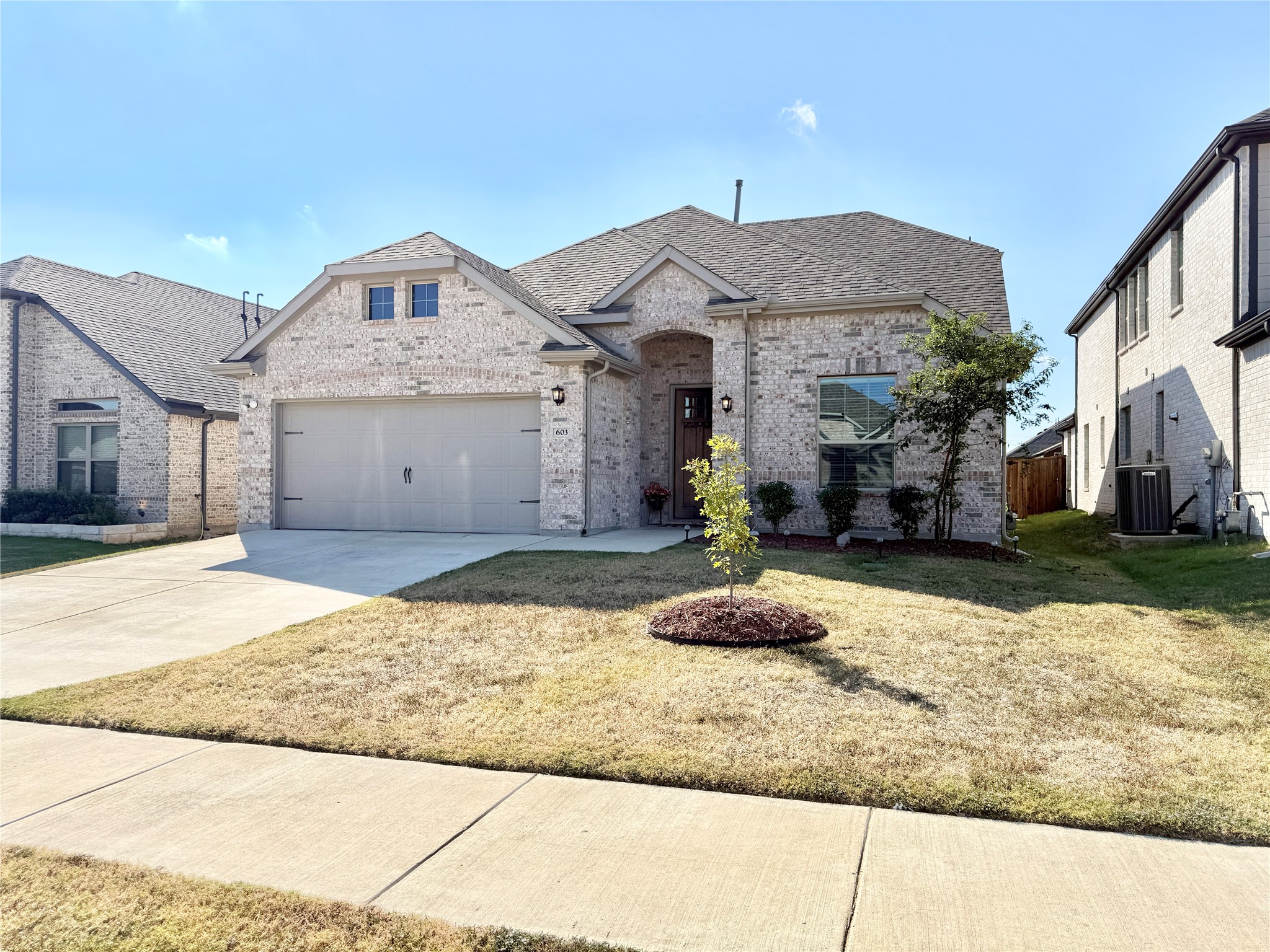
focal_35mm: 24
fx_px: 881
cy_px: 476
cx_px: 635
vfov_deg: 56.8
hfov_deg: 71.6
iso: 80
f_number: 1.78
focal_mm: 6.76
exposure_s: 1/6711
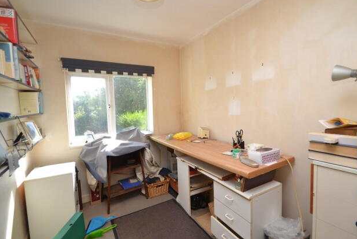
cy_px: 112
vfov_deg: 73.7
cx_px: 180
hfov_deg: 96.7
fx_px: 159
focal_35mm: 16
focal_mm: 10
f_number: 5.6
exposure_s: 1/125
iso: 180
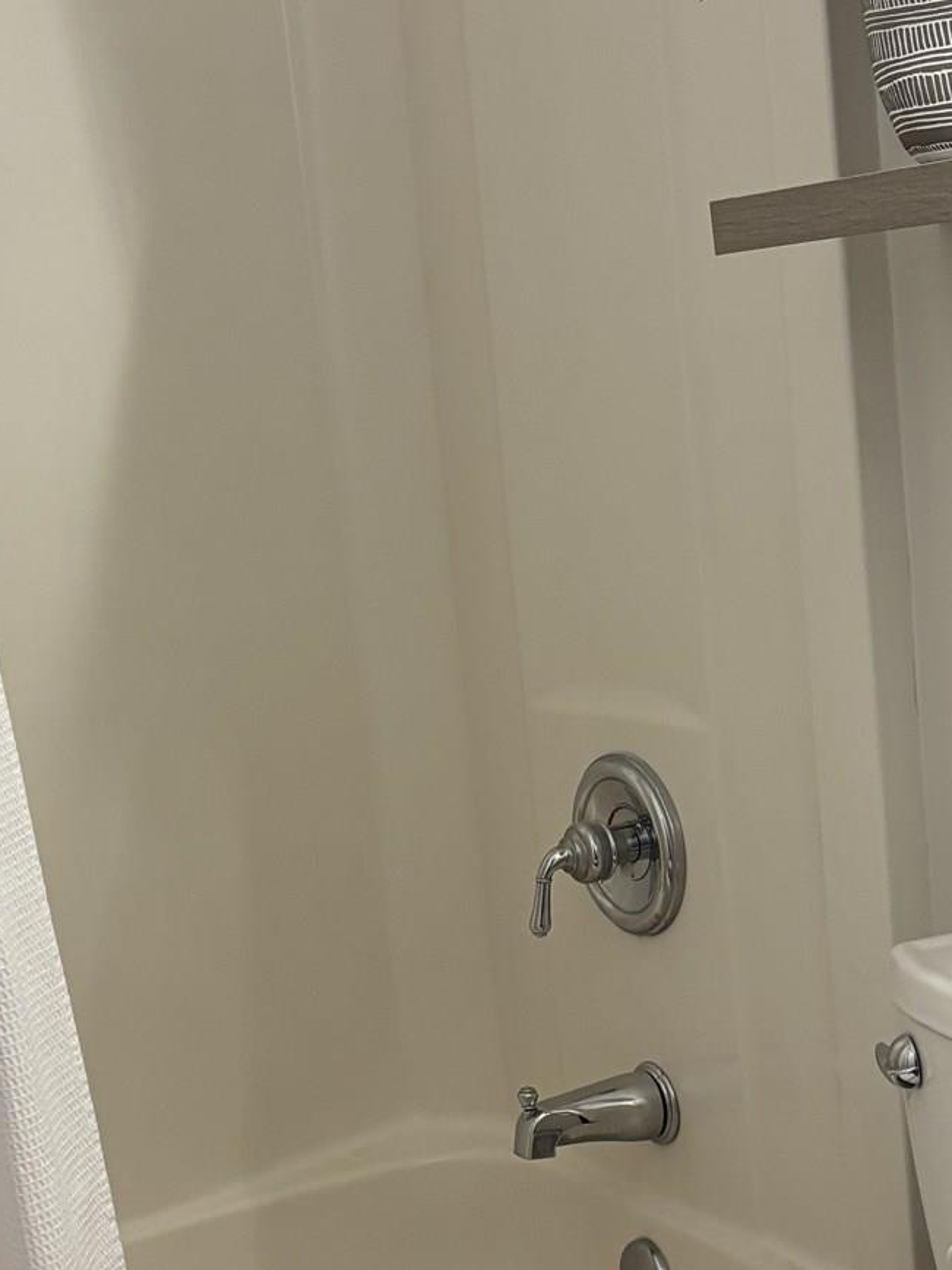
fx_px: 2530
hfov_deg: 21.3
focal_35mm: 69
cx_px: 344
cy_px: 808
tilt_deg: -10.0
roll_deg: +5.7
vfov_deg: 28.0
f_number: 1.6
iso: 200
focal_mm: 5.96
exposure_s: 1/60
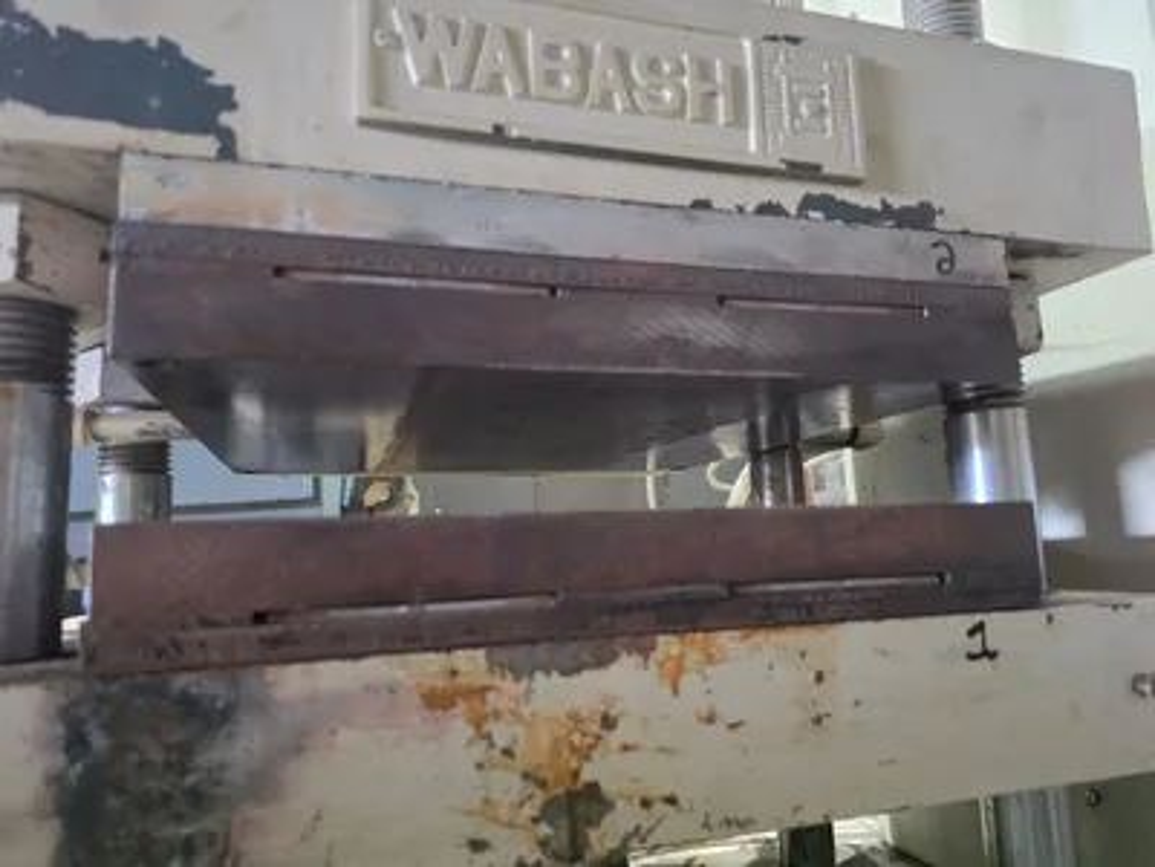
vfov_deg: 58.9
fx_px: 767
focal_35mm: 23
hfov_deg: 73.9
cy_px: 434
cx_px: 578
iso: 1600
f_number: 1.4
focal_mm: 6.5
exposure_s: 1/120
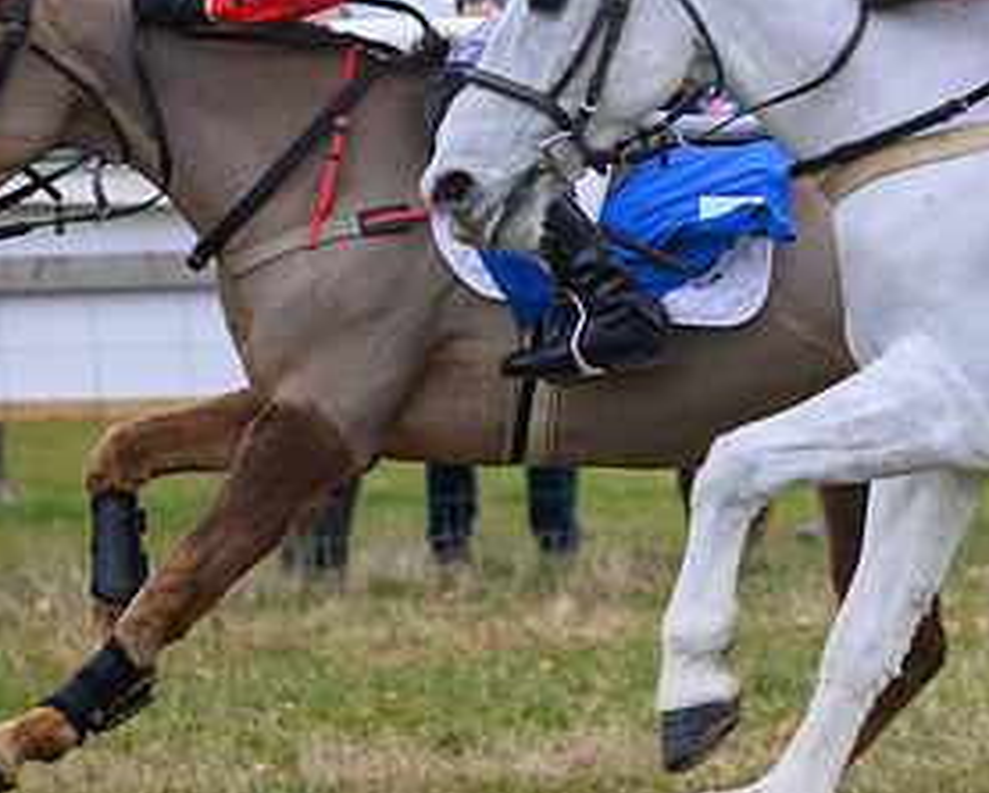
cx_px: 898
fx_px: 8143
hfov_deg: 6.9
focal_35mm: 278
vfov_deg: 5.6
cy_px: 199
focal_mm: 120
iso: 800
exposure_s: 1/800
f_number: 4
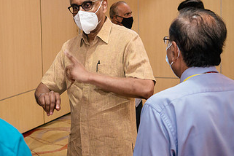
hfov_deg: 22.1
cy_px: 64
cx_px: 85
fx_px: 598
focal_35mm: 92
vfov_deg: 14.9
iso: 1000
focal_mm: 24
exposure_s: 1/80
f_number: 2.8
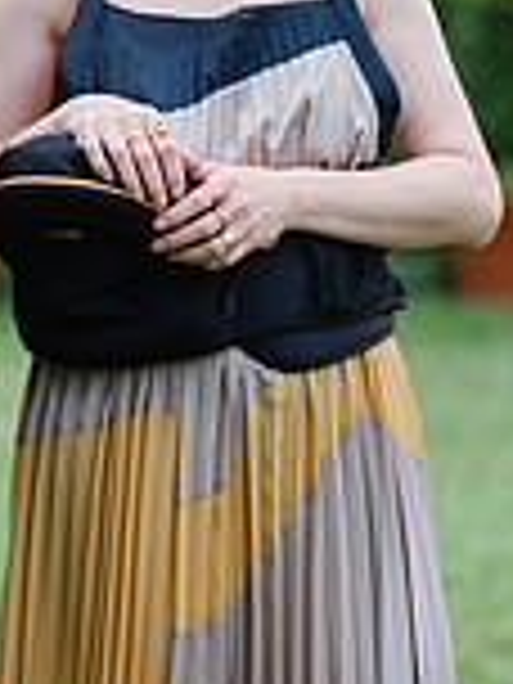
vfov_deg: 10.6
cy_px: 104
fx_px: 3675
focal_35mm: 186
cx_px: -146
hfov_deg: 7.9
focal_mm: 80
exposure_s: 1/160
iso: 80
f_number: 1.7
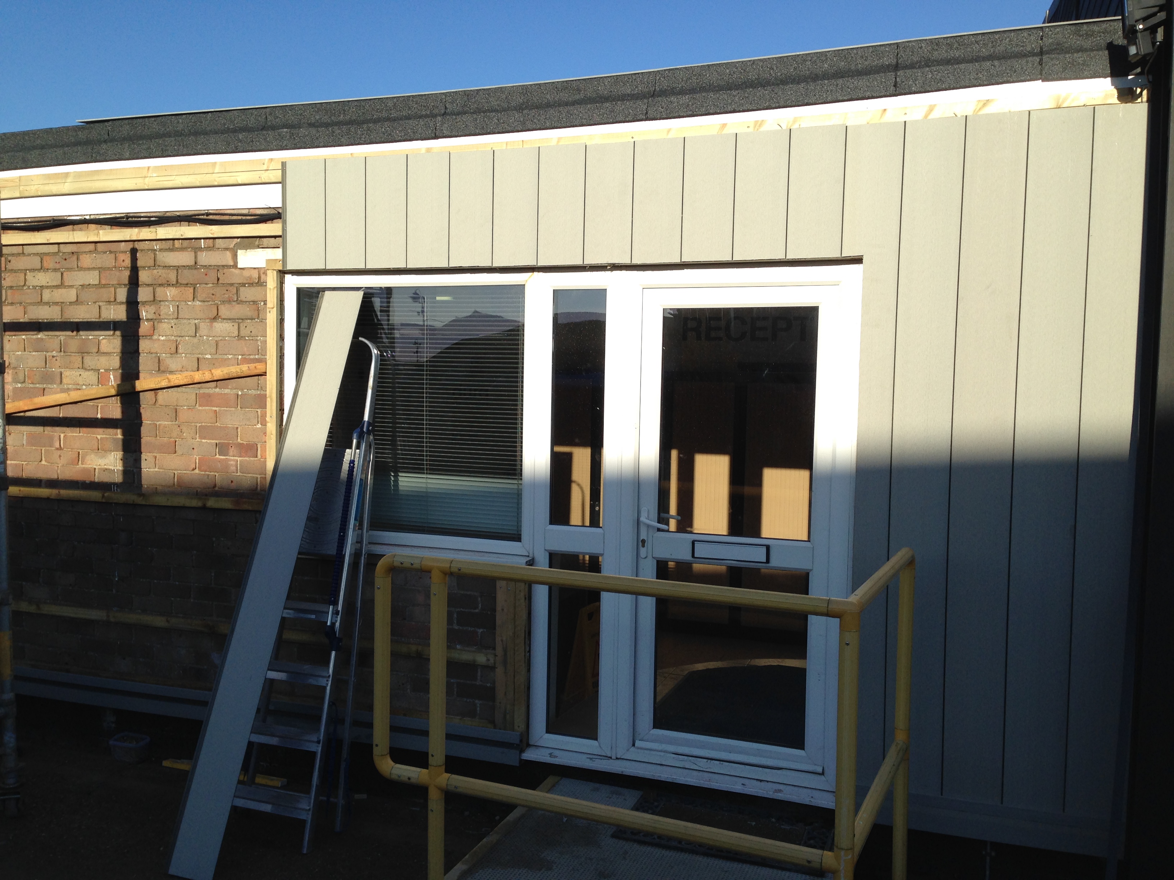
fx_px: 1119
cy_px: 440
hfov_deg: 55.4
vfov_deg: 42.9
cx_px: 587
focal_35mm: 33
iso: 50
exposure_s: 1/1427
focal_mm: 4.12
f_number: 2.4
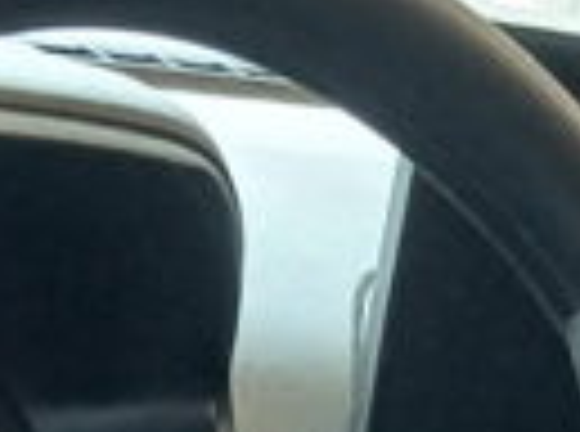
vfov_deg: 6.4
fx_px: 3459
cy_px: 1364
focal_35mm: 207
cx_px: 450
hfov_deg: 9.6
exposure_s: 1/24
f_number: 1.8
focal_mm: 3.98
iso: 250
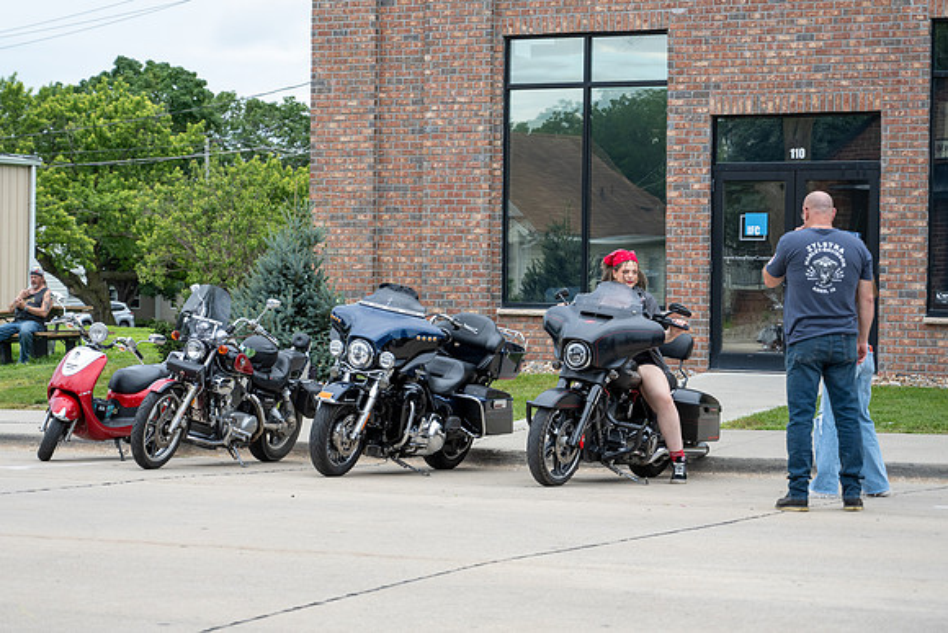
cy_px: 316
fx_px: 2258
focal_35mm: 86
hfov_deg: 23.7
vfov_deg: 15.9
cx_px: 431
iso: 320
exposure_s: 1/200
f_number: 4.5
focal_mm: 70
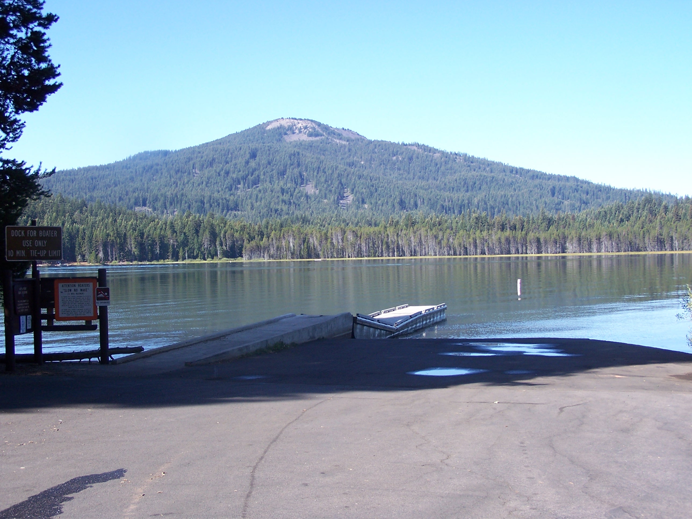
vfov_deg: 28.6
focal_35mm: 51
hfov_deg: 37.5
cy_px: 260
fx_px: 1020
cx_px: 346
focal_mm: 8.5
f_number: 3
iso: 80
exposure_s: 1/500
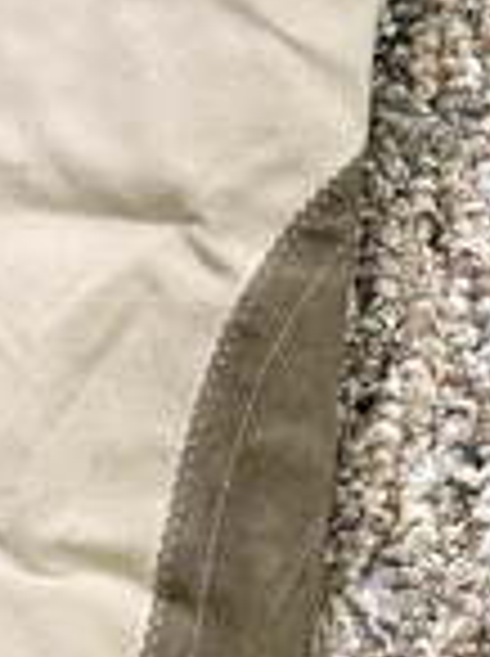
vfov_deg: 13.3
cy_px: 238
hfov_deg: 9.9
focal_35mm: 148
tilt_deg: -85.2
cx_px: 560
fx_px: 2802
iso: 200
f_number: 1.78
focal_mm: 6.76
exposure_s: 1/60
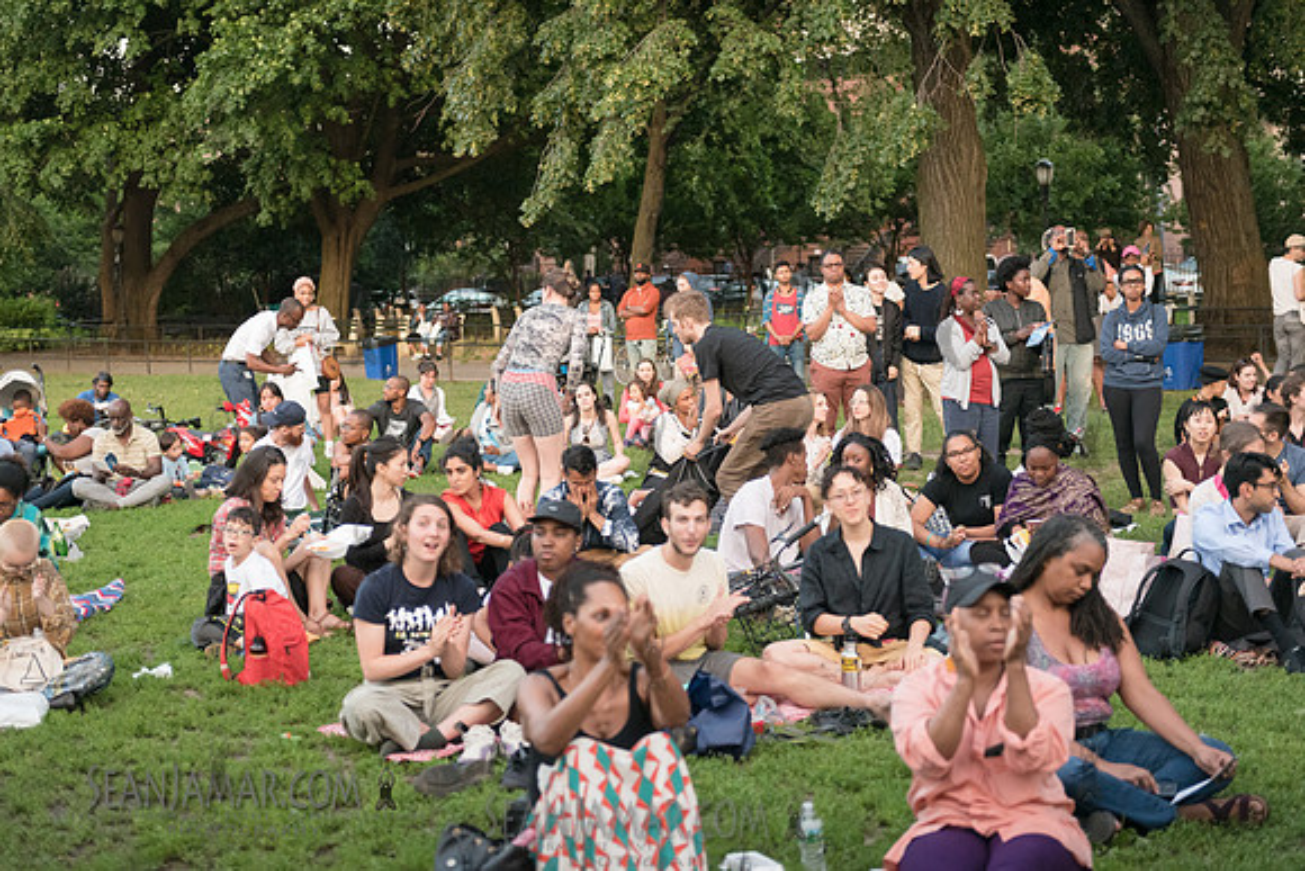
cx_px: 652
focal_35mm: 58
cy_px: 436
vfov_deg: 23.4
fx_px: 2103
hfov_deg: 34.5
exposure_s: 1/400
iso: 4000
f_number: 2.8
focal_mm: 58
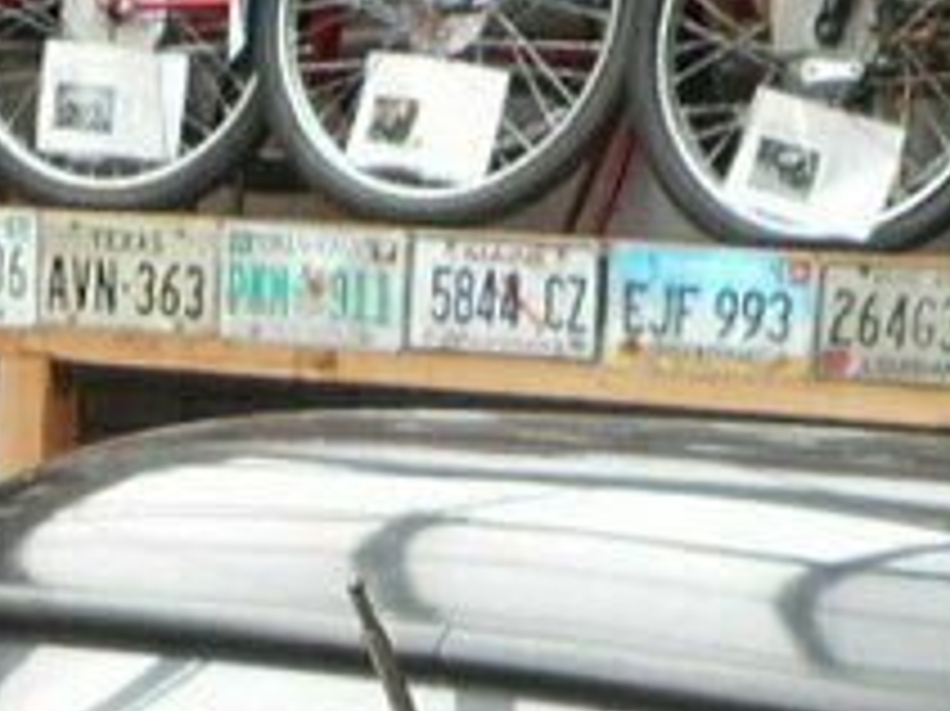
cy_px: 2016
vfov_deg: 8.8
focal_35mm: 142
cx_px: 396
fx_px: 3895
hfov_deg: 13.9
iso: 80
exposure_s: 1/30
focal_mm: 4.5
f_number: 3.7
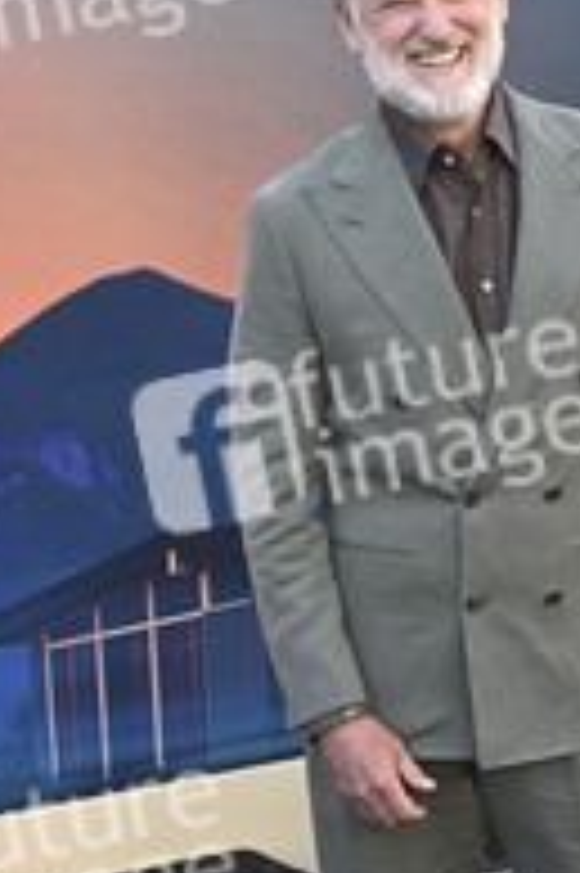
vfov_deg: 21.7
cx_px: 495
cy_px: 652
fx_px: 2251
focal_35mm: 93
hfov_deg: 14.6
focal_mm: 45
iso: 800
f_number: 7.1
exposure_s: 1/320
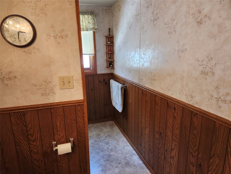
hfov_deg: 73.9
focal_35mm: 23
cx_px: 116
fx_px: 153
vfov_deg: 58.9
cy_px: 87
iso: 640
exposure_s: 1/120
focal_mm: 5.54
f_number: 1.8
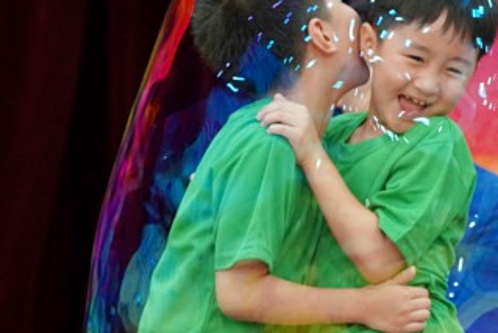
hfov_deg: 5.3
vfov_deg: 3.5
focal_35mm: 389
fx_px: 5383
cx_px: 276
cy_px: 128
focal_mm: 138
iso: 2500
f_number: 4
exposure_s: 1/160
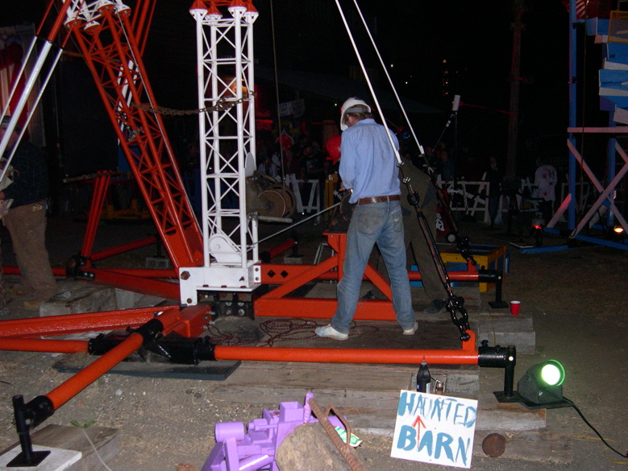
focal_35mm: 39
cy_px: 233
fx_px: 708
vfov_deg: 36.8
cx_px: 314
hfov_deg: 47.8
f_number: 2.8
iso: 400
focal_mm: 8
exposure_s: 1/60
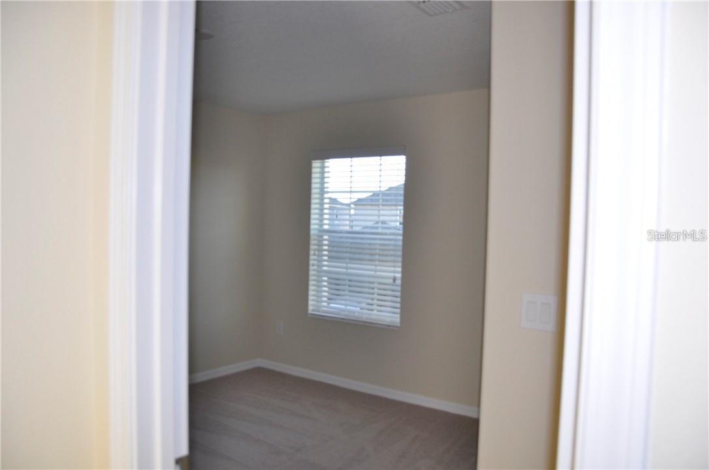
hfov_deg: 67.5
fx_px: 531
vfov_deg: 47.8
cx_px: 354
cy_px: 235
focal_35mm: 27
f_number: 3.5
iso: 400
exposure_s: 1/160
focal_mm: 18
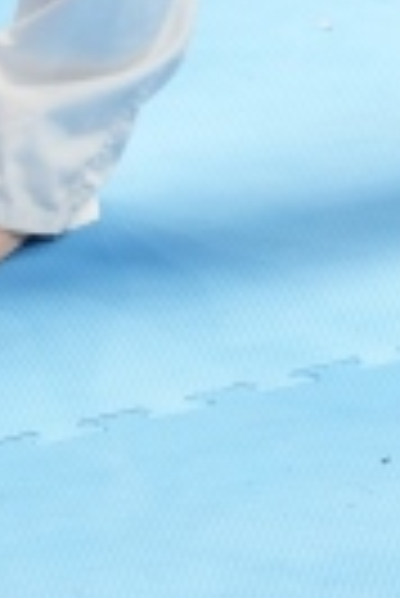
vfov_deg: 4.3
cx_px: 297
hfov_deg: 2.9
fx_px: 7862
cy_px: -513
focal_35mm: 473
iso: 800
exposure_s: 1/160
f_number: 4.5
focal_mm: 105
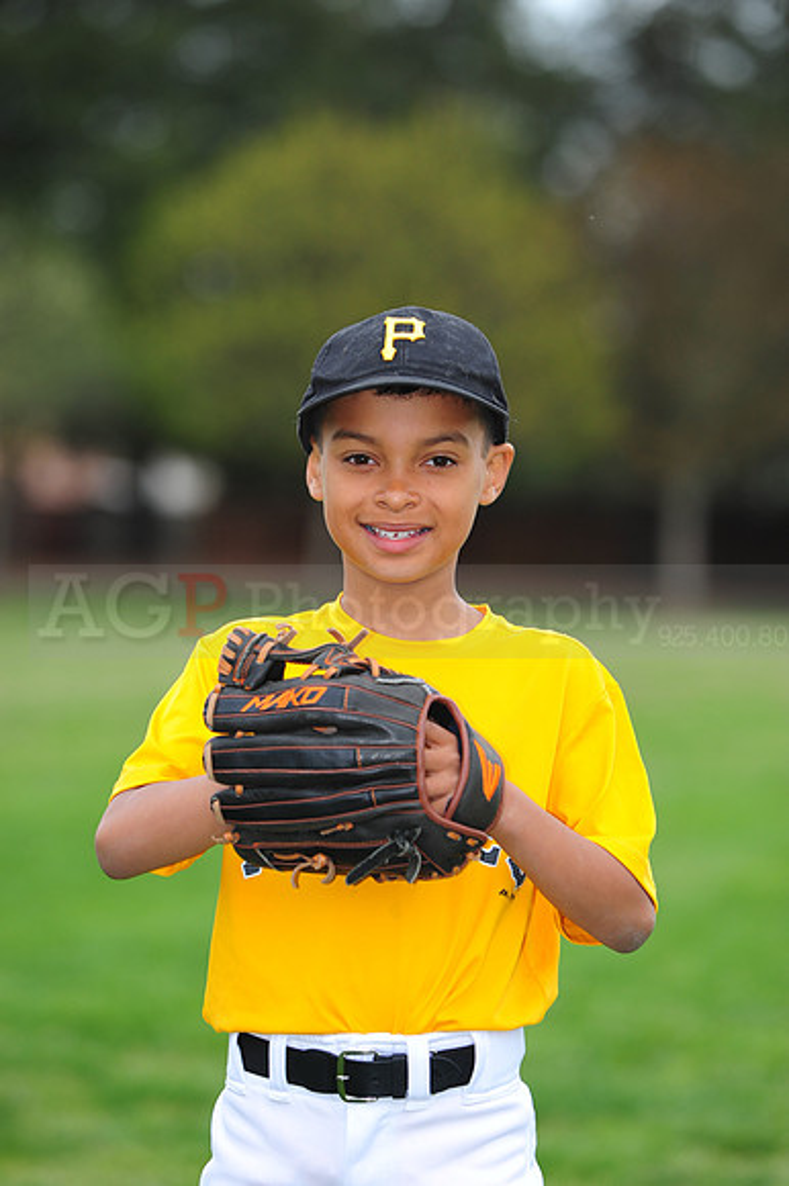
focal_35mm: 200
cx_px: 394
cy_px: 593
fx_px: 6582
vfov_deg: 10.3
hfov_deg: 6.9
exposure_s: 1/500
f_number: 5
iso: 400
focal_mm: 200
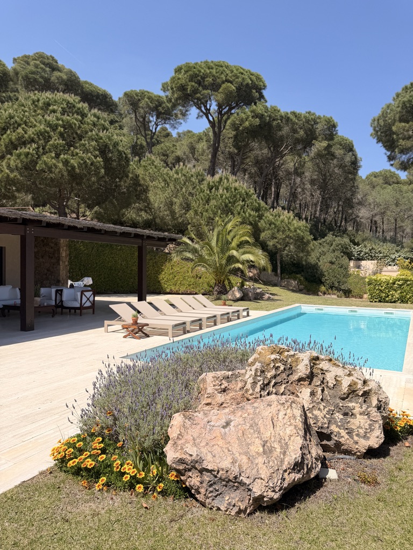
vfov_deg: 71.6
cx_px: 206
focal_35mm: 24
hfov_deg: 56.8
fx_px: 382
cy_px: 275
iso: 80
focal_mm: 6.76
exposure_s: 1/5714
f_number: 1.78
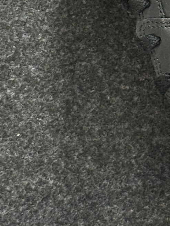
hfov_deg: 7.8
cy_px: -12
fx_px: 1219
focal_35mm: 186
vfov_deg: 10.5
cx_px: 281
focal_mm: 6.86
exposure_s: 1/36
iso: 500
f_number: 1.78
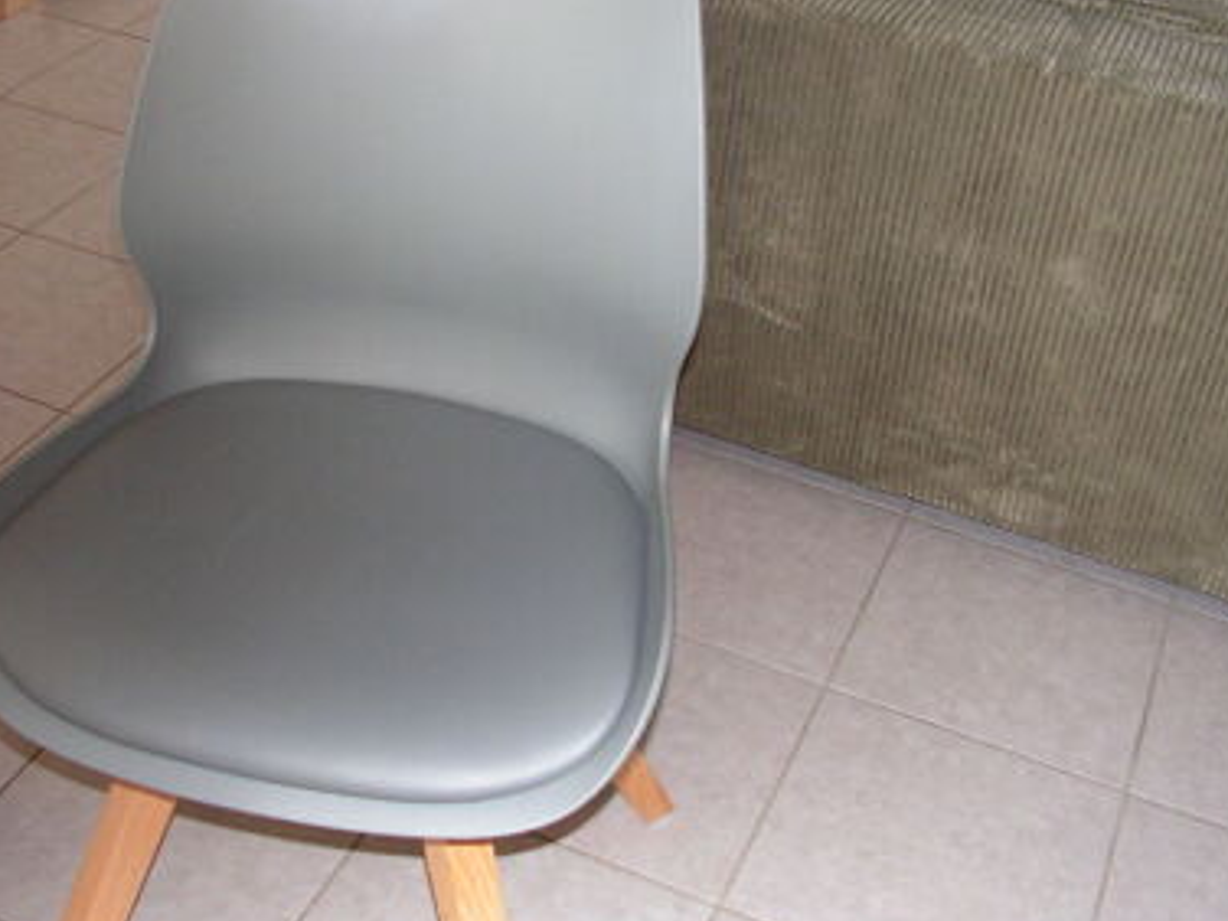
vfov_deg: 31.5
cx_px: 542
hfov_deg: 41.2
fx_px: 1632
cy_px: 503
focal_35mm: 46
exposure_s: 1/40
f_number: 3.2
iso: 200
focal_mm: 6
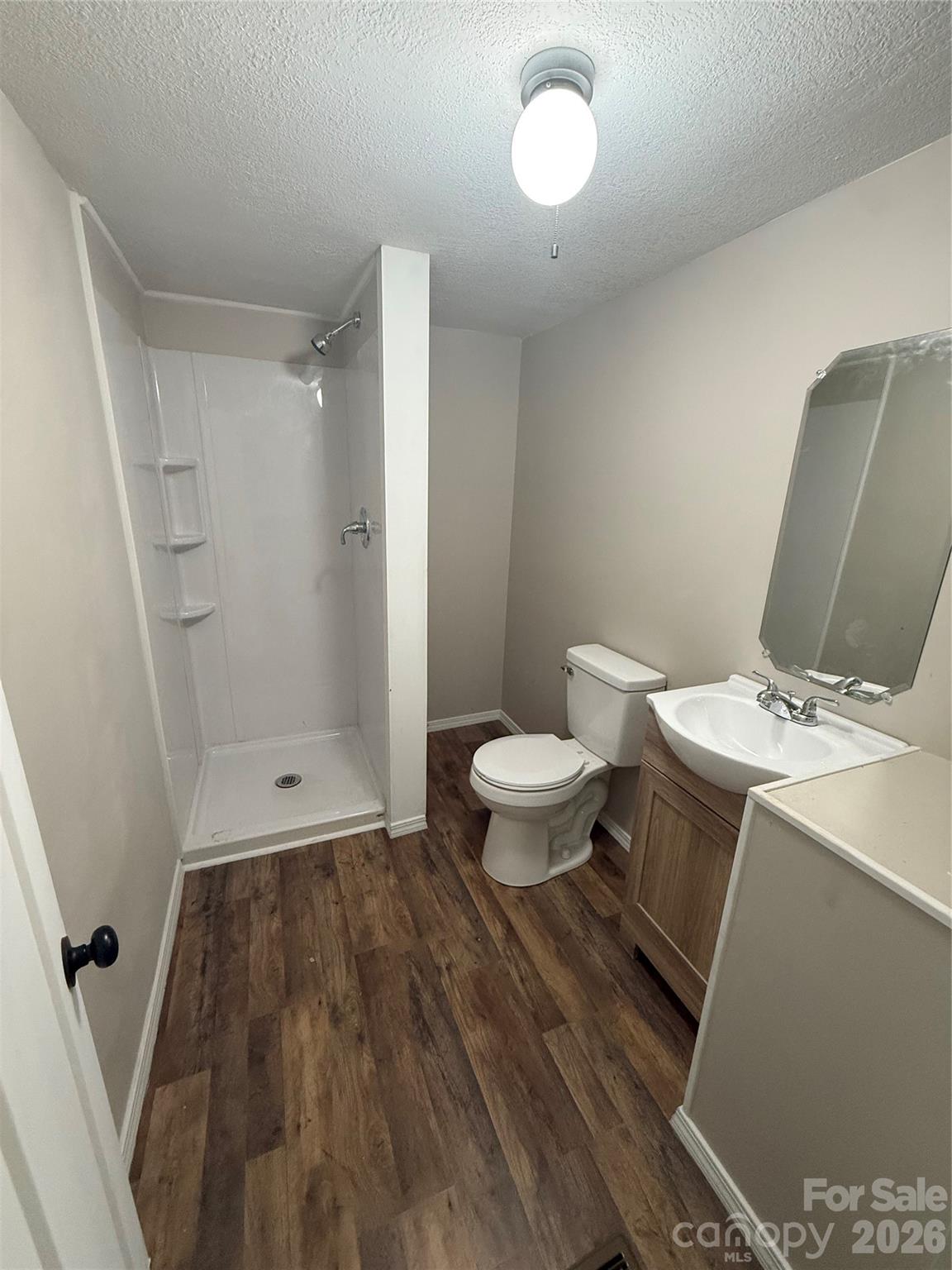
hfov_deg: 85.7
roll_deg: -2.2
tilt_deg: -16.0
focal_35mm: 14
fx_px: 513
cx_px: 476
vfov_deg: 102.1
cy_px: 635
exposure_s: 1/60
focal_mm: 2.22
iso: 400
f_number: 2.2
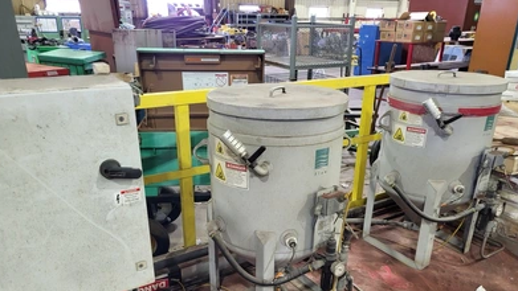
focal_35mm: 29
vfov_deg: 39.7
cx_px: 258
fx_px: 398
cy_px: 196
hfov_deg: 66.1
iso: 250
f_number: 1.8
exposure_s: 1/60
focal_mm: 5.4
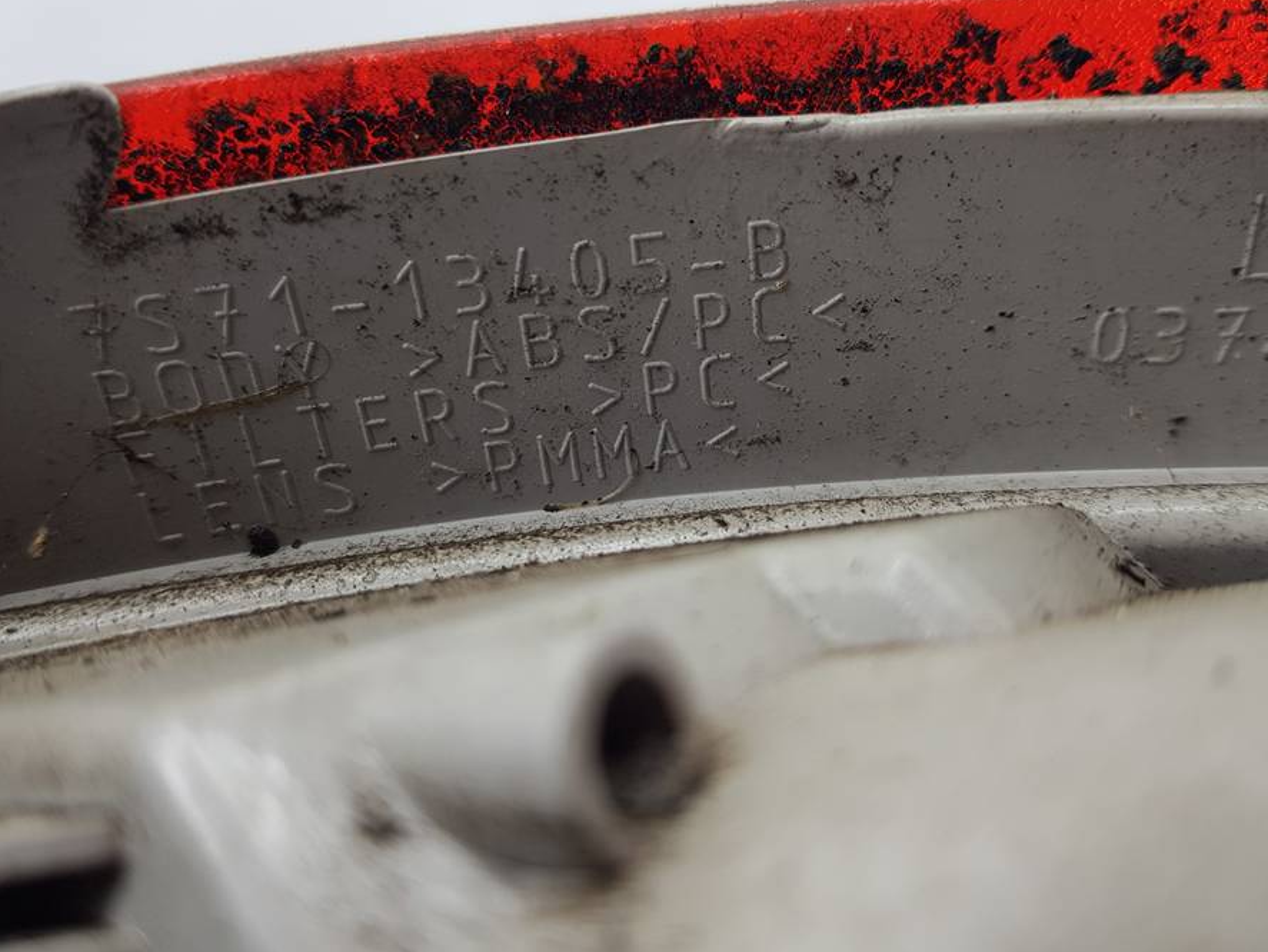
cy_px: 430
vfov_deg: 46.8
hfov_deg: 59.9
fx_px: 1099
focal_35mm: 30
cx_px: 650
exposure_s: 1/50
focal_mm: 4.2
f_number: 1.7
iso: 50
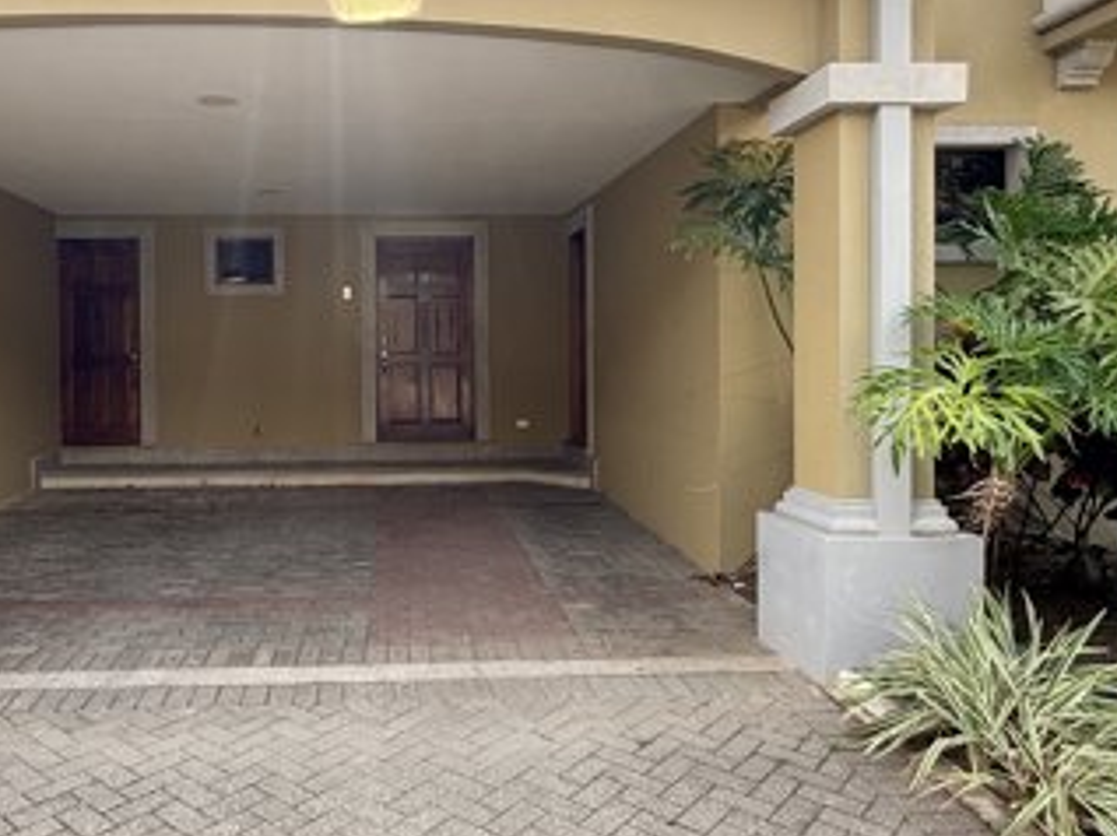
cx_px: 423
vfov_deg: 49.6
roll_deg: +0.2
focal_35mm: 28
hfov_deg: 62.7
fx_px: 903
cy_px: 369
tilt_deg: -0.5
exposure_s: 1/249
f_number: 2.2
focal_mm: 2.22
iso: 50
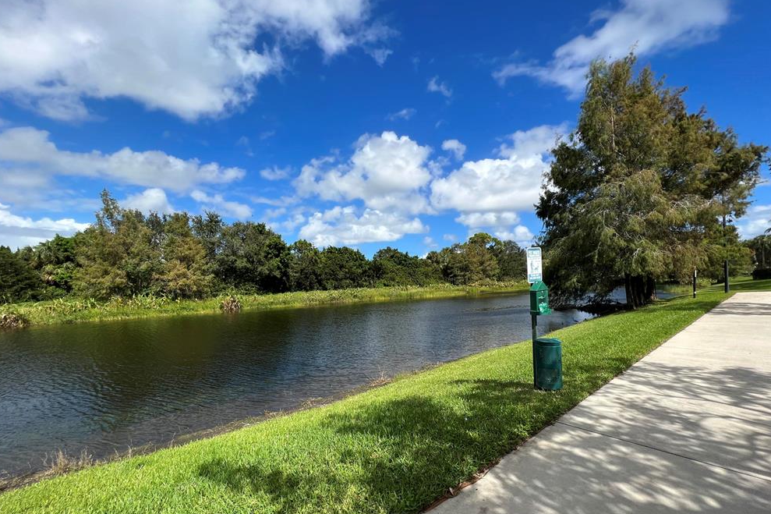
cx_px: 389
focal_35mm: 14
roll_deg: -0.1
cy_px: 283
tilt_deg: -2.7
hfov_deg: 104.3
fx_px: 300
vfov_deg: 80.9
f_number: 1.8
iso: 32
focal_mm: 1.57
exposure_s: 1/1946
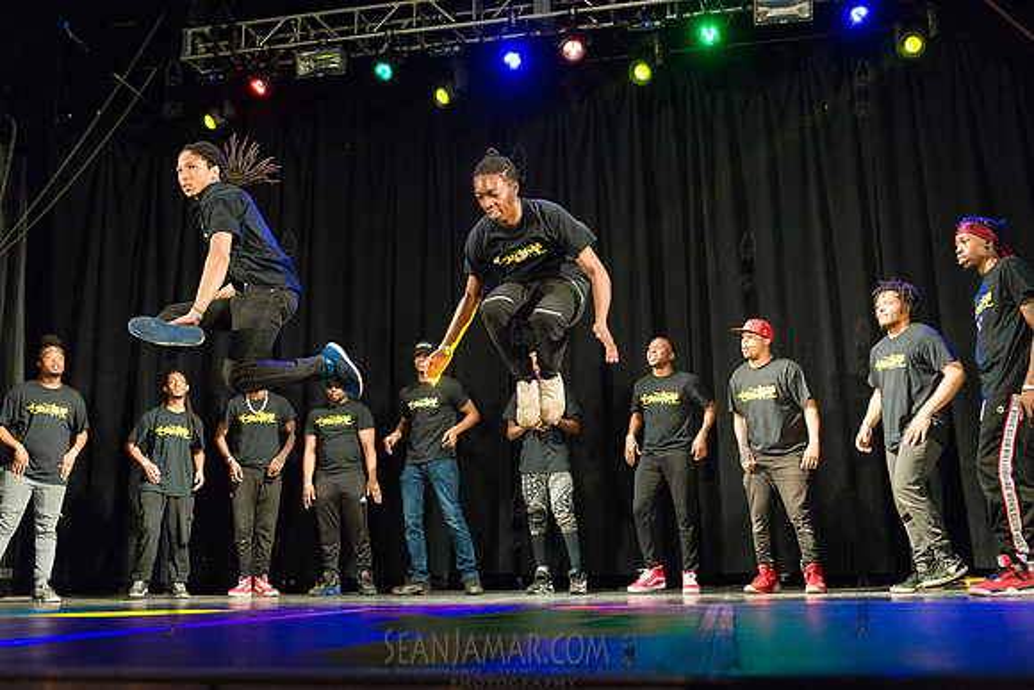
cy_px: 345
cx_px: 517
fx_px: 989
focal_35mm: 34
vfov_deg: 38.4
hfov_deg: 55.2
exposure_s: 1/1000
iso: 4000
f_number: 2.8
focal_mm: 32
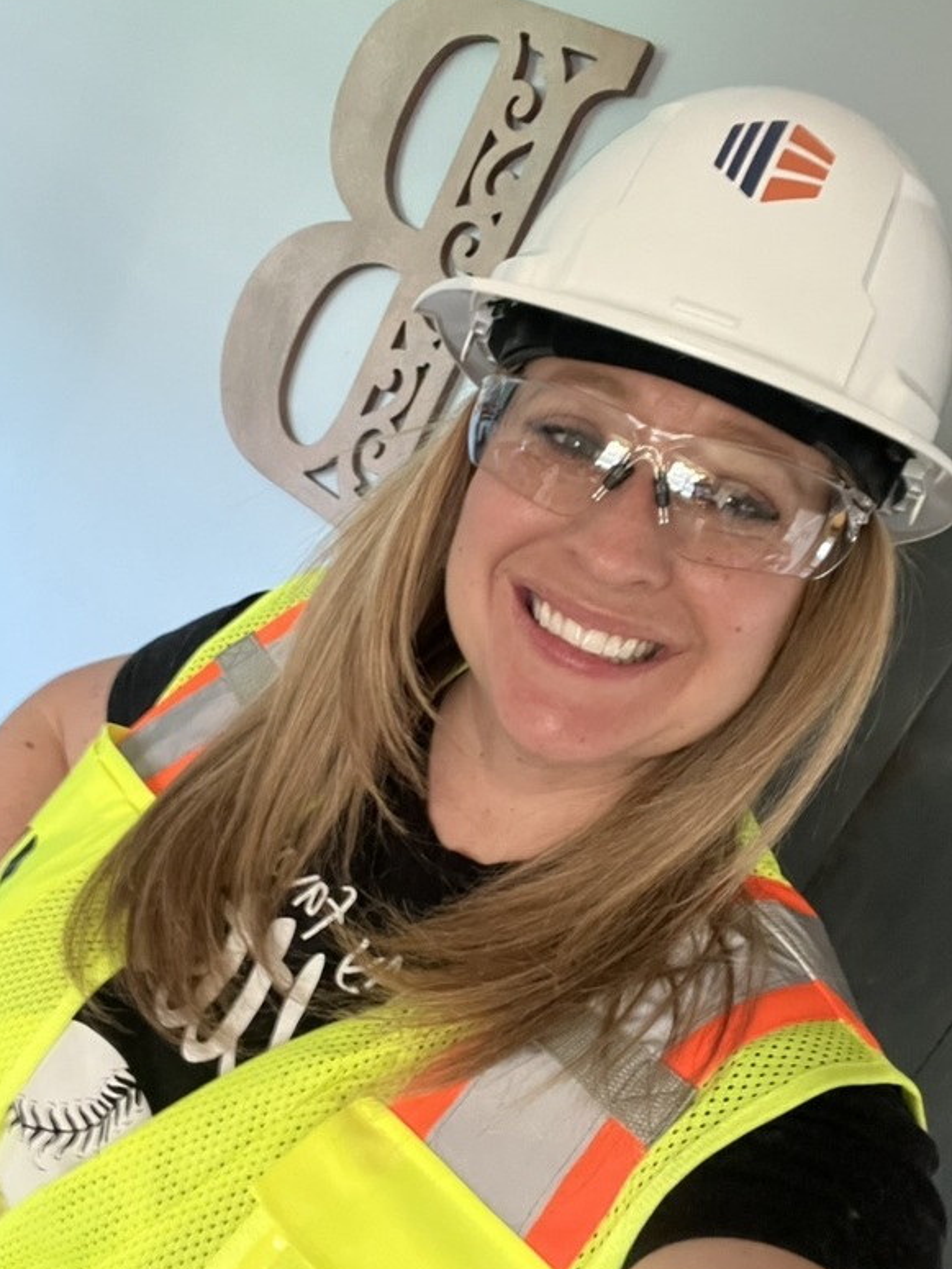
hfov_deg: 45.5
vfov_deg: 58.3
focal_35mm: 31
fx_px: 1136
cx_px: 462
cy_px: 638
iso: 640
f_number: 2.2
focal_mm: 2.71
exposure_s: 1/30
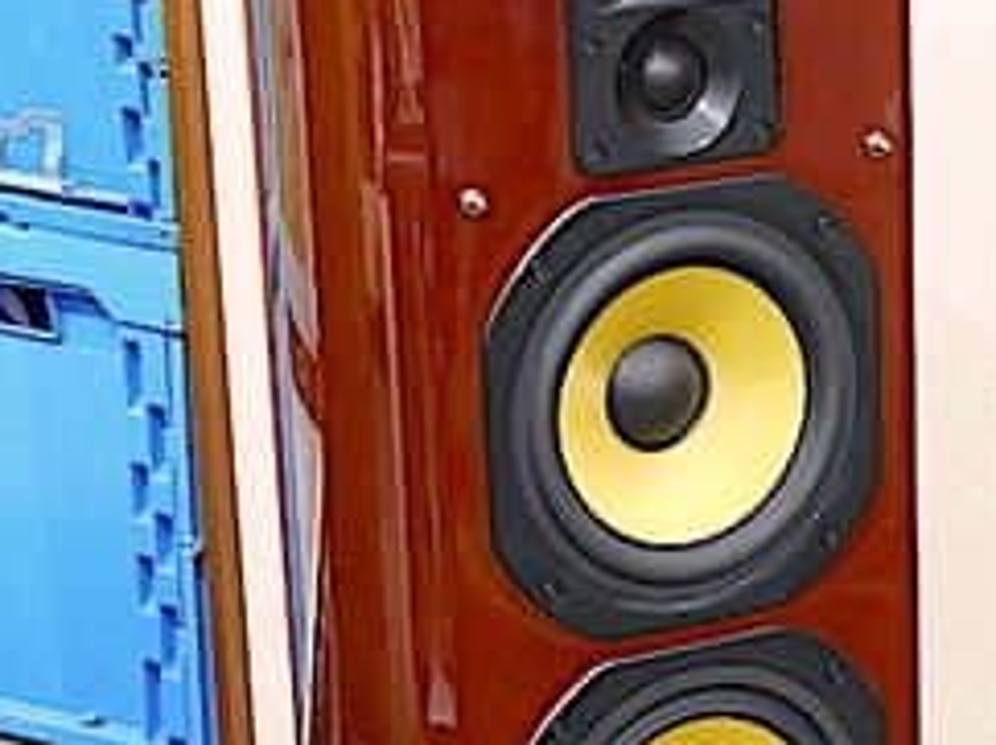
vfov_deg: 9.2
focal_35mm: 159
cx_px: 1082
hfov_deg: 12.2
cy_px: 980
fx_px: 4570
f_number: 3.8
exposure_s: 1/3.2
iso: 200
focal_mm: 7.2
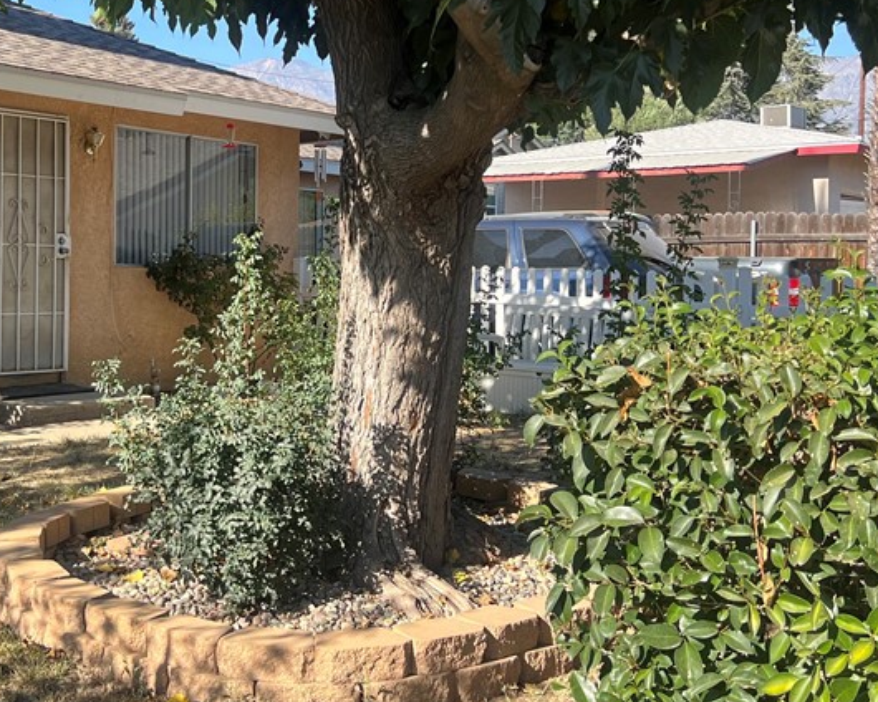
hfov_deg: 37.6
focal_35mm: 49
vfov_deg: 30.8
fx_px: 1273
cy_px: 293
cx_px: 293
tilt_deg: -1.0
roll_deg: -0.9
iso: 50
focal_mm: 5.7
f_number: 1.5
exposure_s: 1/1311
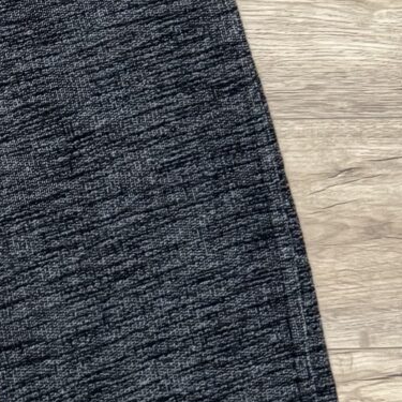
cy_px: -172
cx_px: -264
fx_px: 1524
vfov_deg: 14.2
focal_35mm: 116
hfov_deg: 13.8
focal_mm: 6.76
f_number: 1.78
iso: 400
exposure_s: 1/60
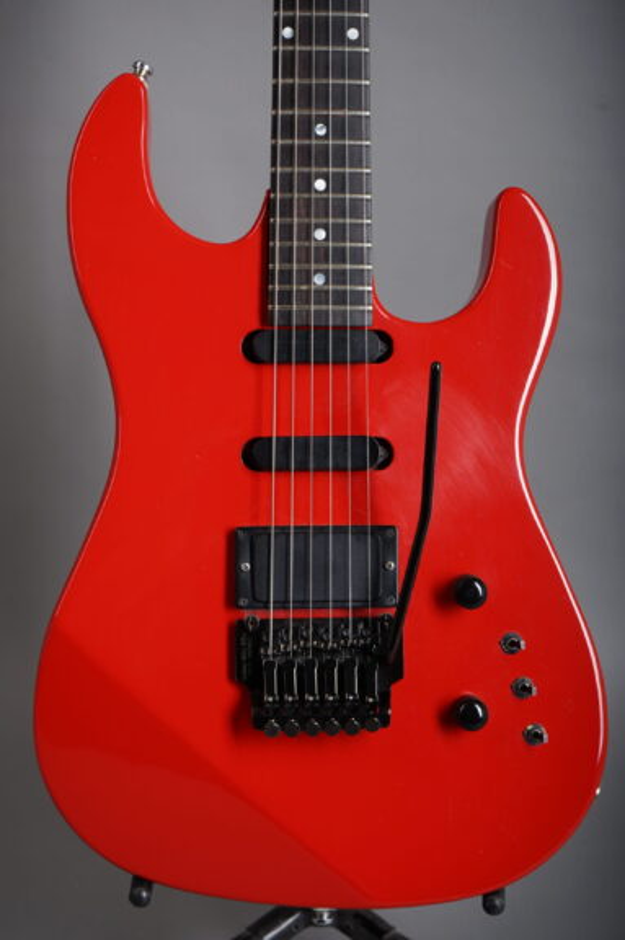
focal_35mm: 58
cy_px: 470
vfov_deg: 34.5
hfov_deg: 23.3
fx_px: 1513
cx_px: 312
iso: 160
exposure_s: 1/160
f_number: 8
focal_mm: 58
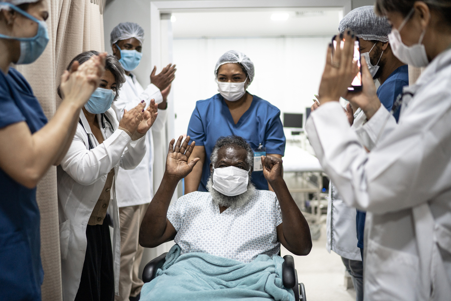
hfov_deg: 54.4
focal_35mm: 35
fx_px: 438
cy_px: 150
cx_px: 226
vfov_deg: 37.9
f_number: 1.4
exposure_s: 1/200
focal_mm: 35
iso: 500
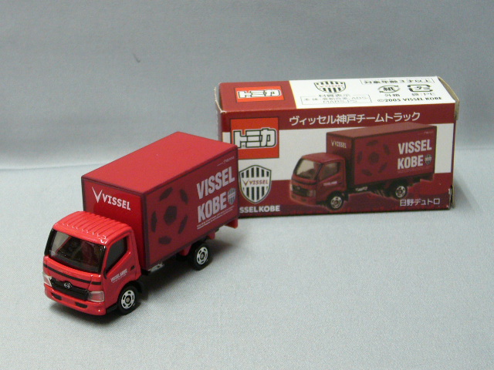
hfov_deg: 23.8
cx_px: 247
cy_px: 185
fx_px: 1170
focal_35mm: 82
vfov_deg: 18.0
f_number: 3.6
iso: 125
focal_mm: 9.9
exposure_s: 1/13
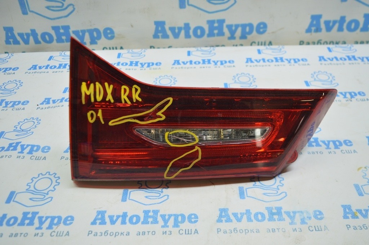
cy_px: 122
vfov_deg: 39.9
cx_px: 184
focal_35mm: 33
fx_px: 338
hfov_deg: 57.3
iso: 400
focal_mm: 22
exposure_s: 1/60
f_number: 3.8
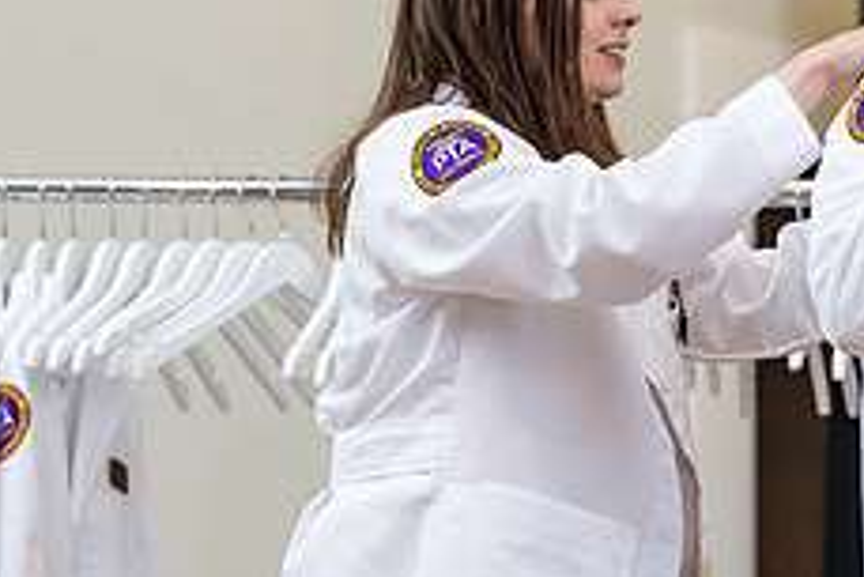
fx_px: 6196
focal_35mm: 258
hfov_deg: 7.9
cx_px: 830
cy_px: 304
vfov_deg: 5.3
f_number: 3.5
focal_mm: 102
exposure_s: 1/200
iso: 1600
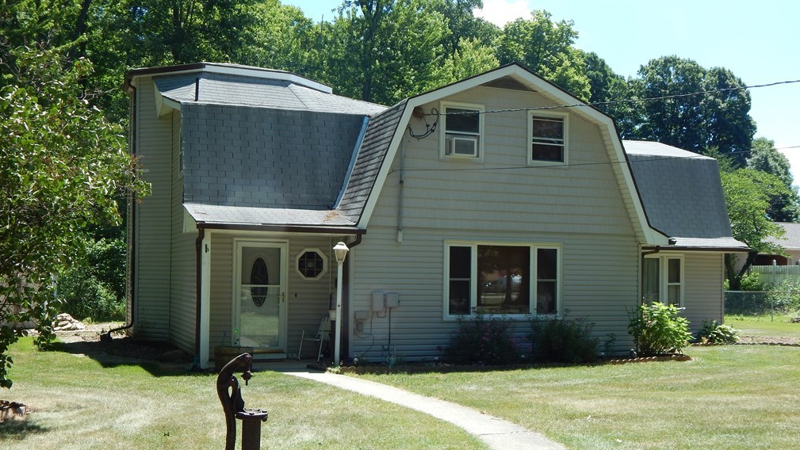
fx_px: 891
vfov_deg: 28.3
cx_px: 404
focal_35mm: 42
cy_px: 280
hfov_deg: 48.3
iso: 125
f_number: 3.4
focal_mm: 6.8
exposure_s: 1/640
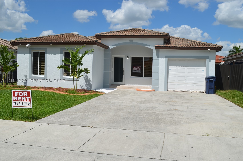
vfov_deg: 39.8
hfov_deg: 57.3
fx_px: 222
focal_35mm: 33
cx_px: 122
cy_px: 80
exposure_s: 1/320
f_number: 9
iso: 100
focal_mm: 22
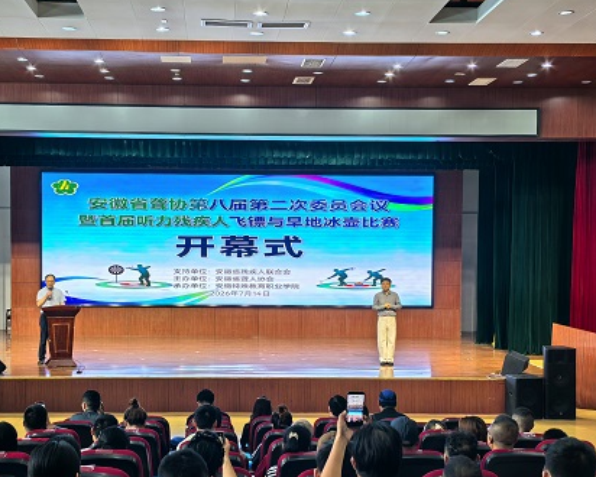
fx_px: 953
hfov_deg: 34.6
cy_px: 295
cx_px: 240
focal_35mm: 54
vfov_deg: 28.0
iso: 80
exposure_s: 1/100
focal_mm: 5.75
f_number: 2
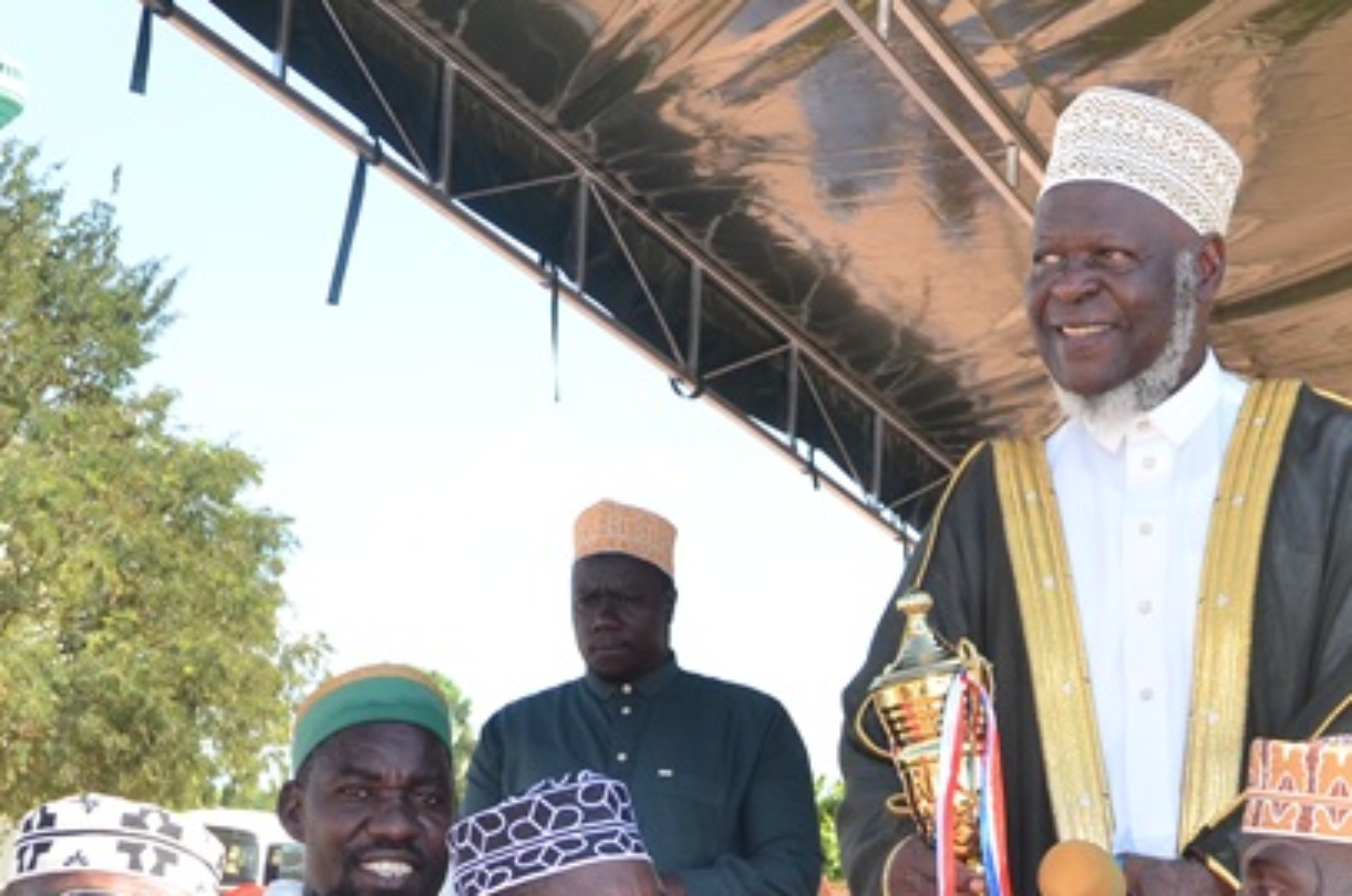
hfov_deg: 25.1
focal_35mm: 81
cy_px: 1032
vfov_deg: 16.2
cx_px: 807
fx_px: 3037
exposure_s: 1/250
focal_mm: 22
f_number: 6.3
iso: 250
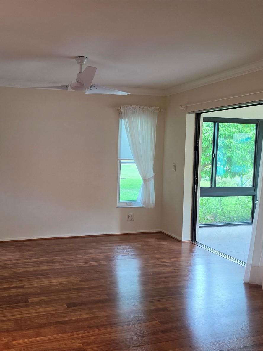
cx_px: 71
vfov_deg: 58.4
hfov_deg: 44.2
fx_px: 314
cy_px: 176
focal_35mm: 31
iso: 100
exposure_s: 1/120
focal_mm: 6.5
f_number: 1.4
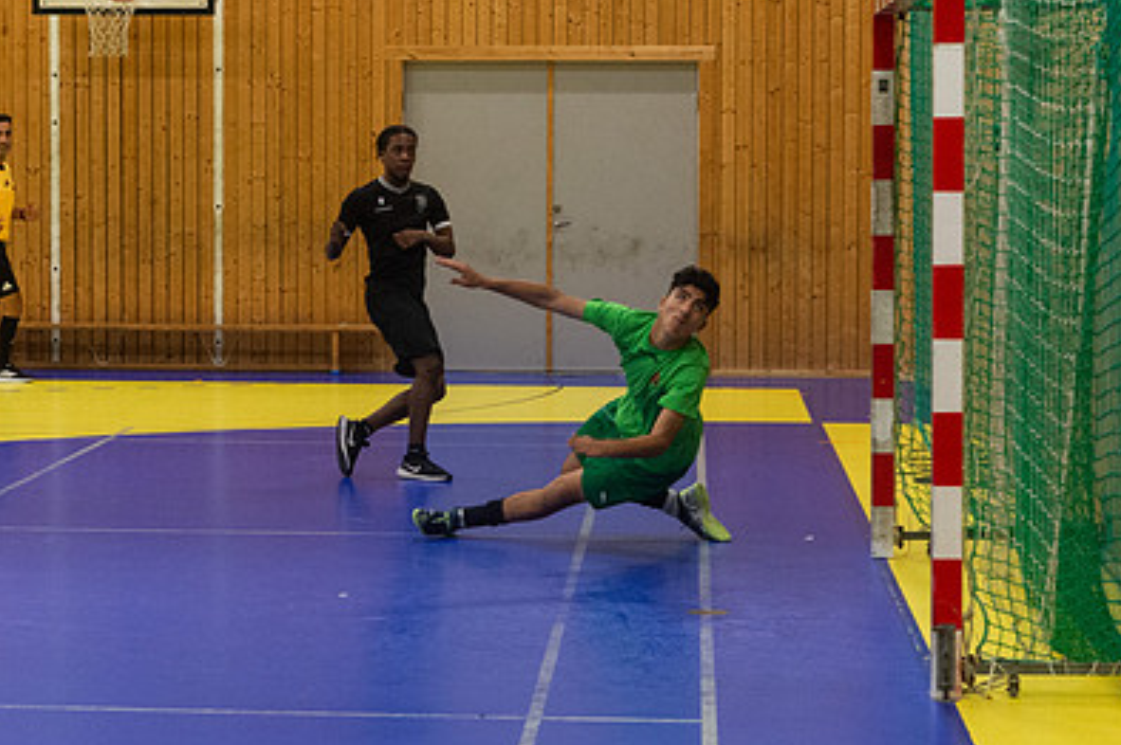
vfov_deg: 12.9
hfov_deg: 19.2
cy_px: 344
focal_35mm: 106
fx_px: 3298
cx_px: 390
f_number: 3.5
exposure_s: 1/500
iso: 7200
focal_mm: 70
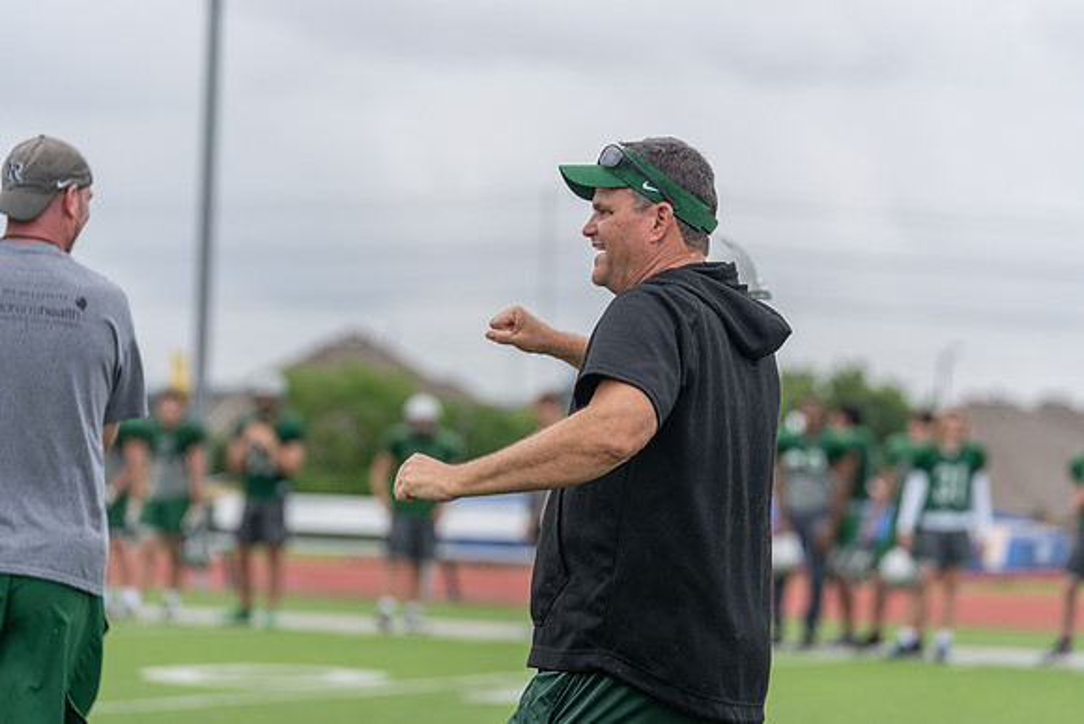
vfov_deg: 9.1
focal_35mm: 150
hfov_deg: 13.7
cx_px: 542
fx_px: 4526
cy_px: 362
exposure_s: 1/1250
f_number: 3.5
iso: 250
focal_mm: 143
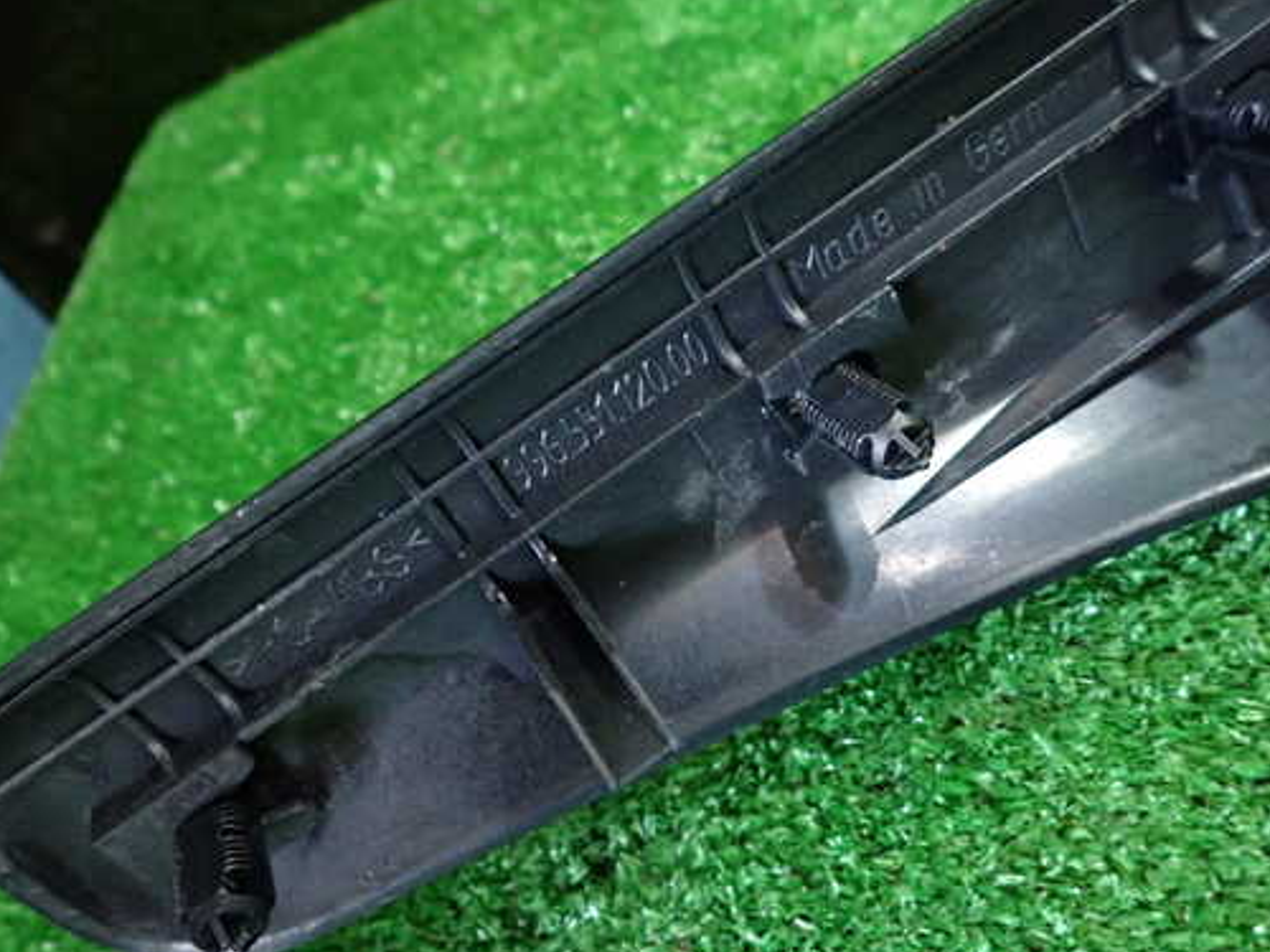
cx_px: 589
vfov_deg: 46.8
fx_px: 1101
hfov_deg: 59.9
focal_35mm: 30
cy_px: 482
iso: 400
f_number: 2
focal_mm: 4.5
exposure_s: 1/30
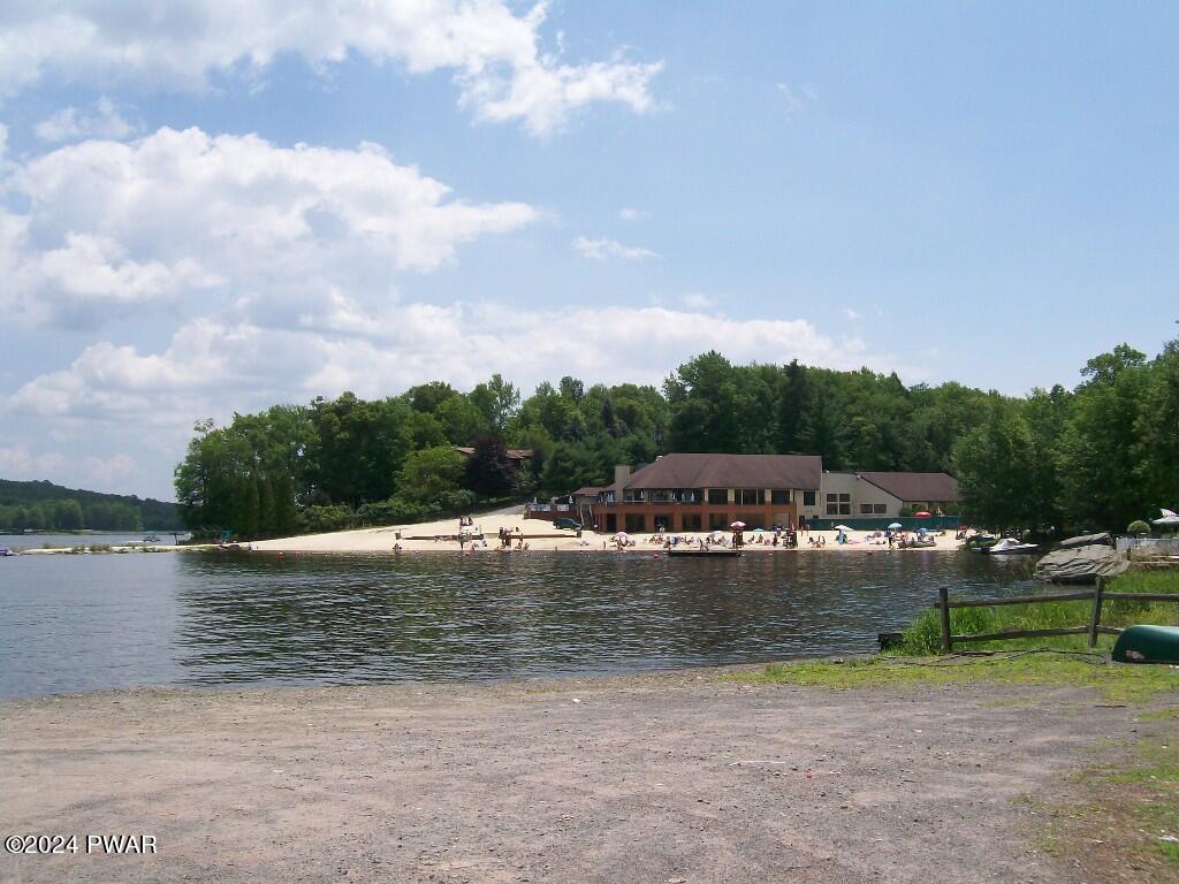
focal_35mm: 36
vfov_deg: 39.7
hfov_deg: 51.4
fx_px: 1226
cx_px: 590
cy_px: 442
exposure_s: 1/818
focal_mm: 6
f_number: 4.8
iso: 80
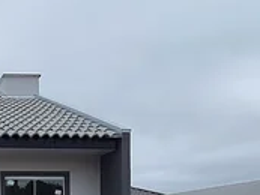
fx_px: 466
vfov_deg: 20.9
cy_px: 272
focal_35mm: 62
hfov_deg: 26.6
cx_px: -75
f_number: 2.2
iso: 50
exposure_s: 1/483
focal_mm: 1.74
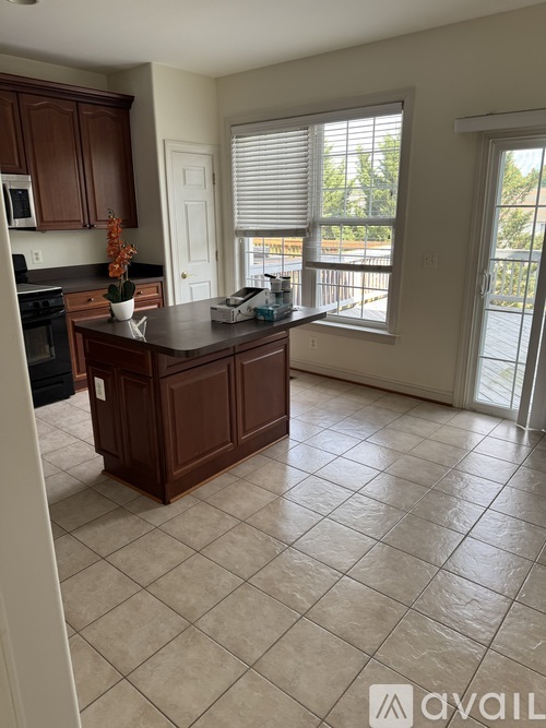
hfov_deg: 56.8
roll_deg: -0.4
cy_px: 364
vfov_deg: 71.6
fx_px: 505
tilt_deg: -16.4
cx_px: 273
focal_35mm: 24
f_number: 1.78
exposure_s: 1/121
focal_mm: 6.76
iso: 80
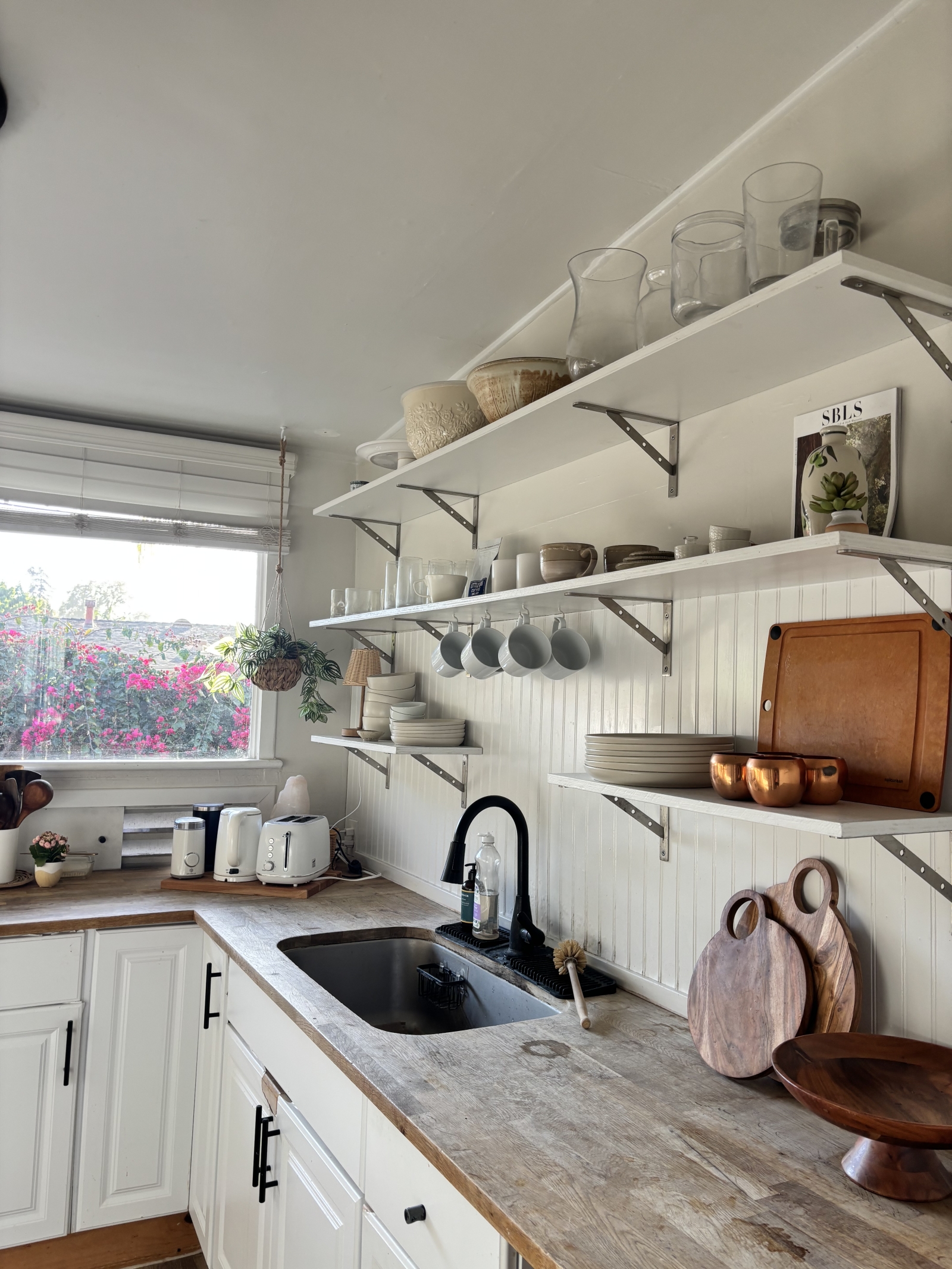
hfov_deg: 53.1
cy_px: 634
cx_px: 476
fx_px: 953
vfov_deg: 67.3
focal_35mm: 26
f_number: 1.6
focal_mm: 5.96
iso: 64
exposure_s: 1/121
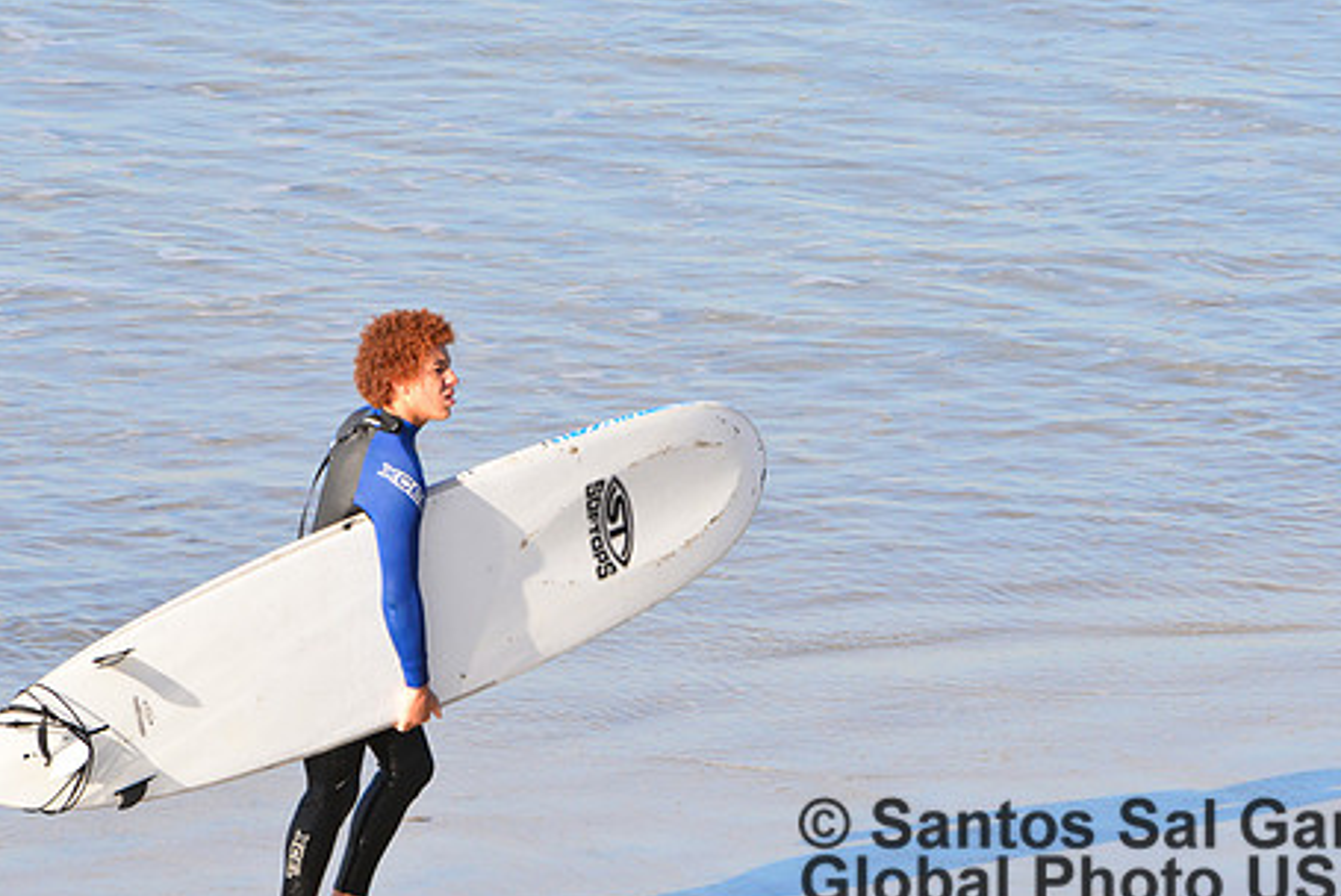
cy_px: 420
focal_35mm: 701
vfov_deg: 2.0
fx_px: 26128
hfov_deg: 2.9
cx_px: 757
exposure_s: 1/400
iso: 1000
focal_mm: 550
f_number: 14
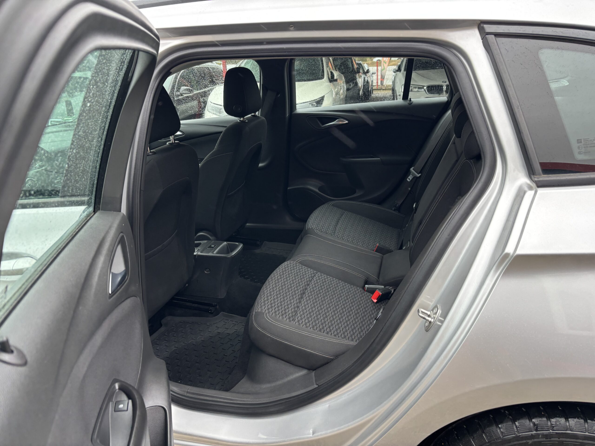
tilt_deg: -14.5
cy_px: 223
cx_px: 298
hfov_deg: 67.3
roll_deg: +3.4
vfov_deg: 53.1
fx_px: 447
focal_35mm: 26
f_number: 1.6
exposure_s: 1/121
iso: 80
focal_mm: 5.96
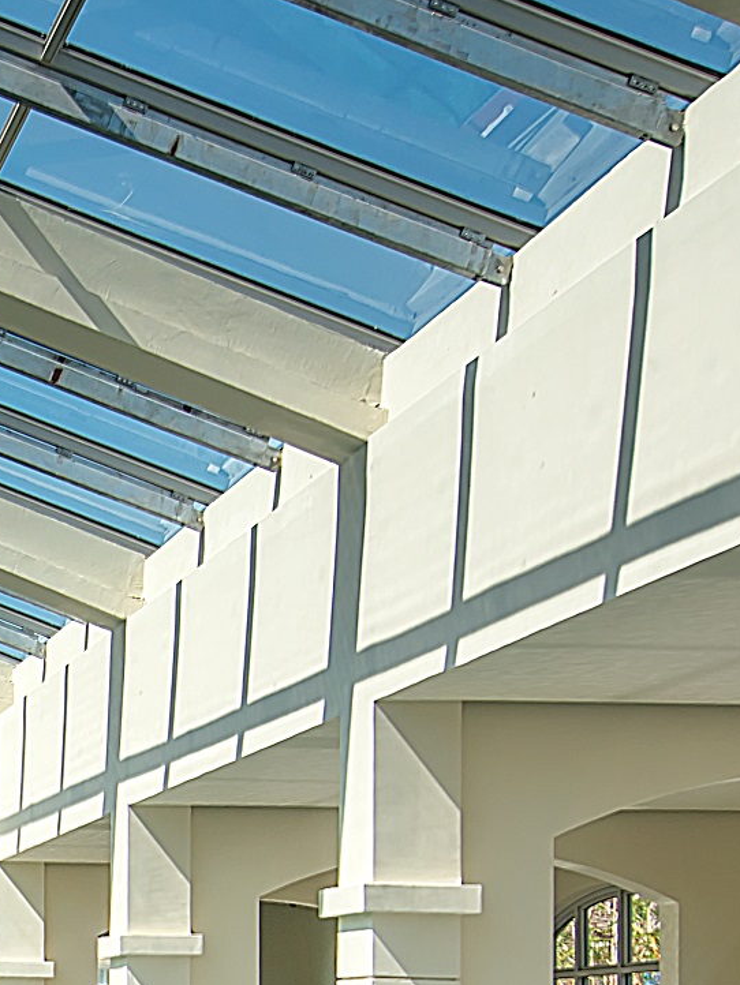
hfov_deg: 17.0
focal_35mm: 75
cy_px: 1113
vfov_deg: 24.1
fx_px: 2136
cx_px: -490
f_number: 4
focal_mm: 17
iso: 200
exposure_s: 1/2000
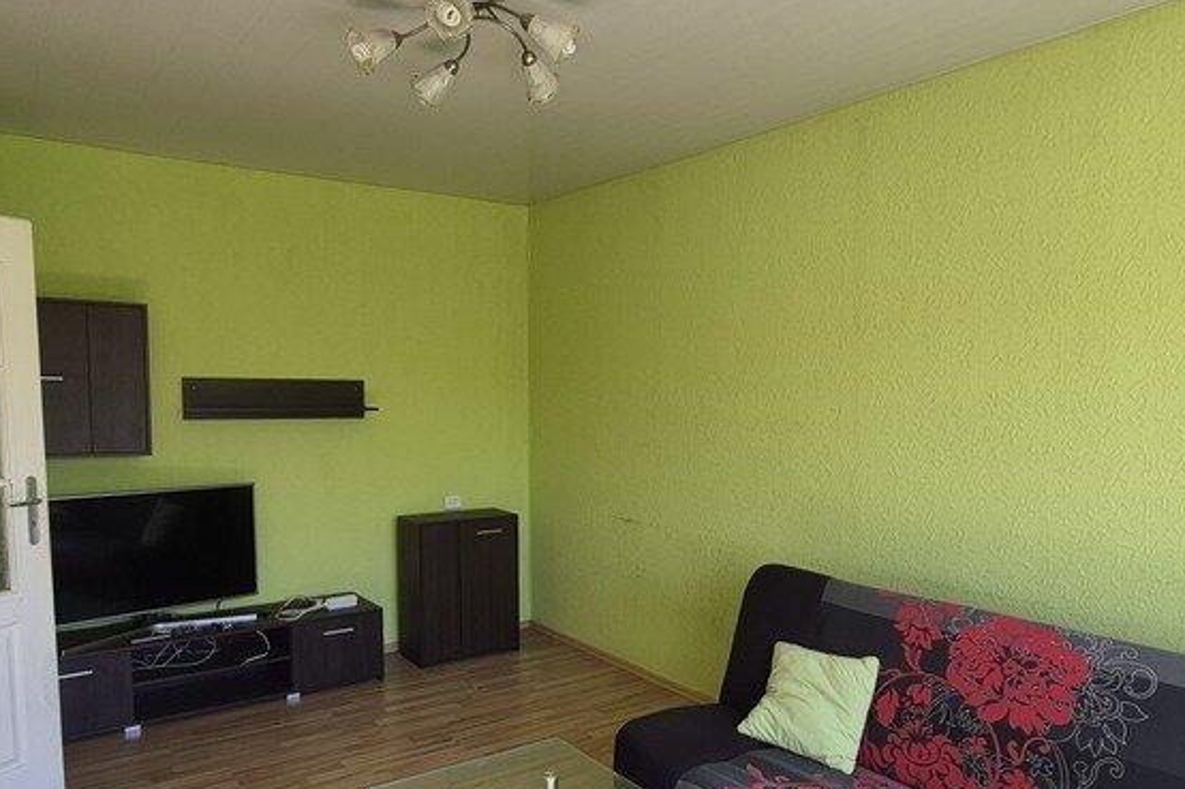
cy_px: 475
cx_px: 595
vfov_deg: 50.9
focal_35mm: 25
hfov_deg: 71.5
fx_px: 823
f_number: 2.2
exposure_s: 1/100
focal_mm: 1.74
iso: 64
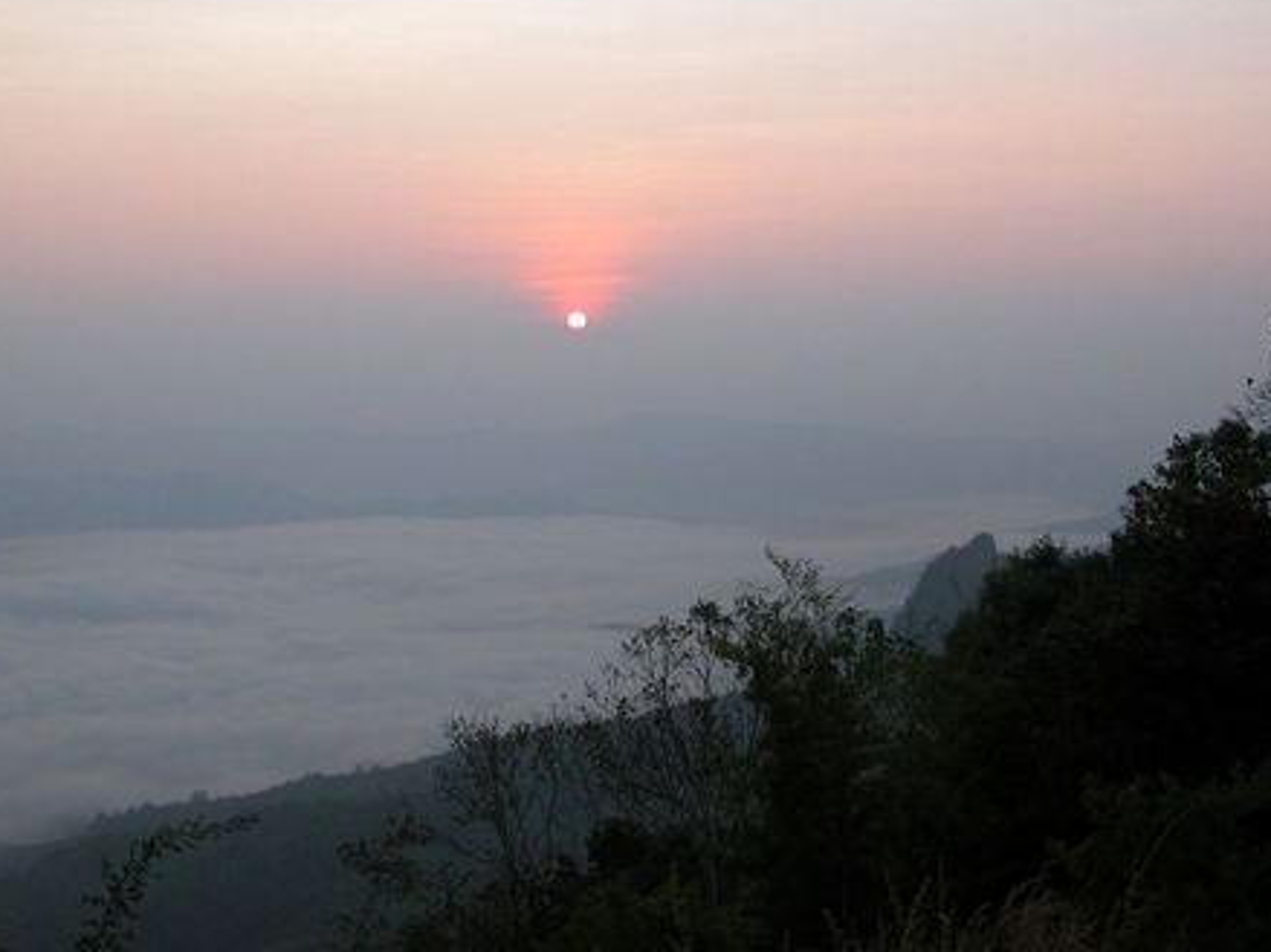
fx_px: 1799
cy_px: 553
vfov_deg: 29.6
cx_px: 596
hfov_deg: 38.9
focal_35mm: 49
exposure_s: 1/142
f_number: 4.5
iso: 100
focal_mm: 8.9
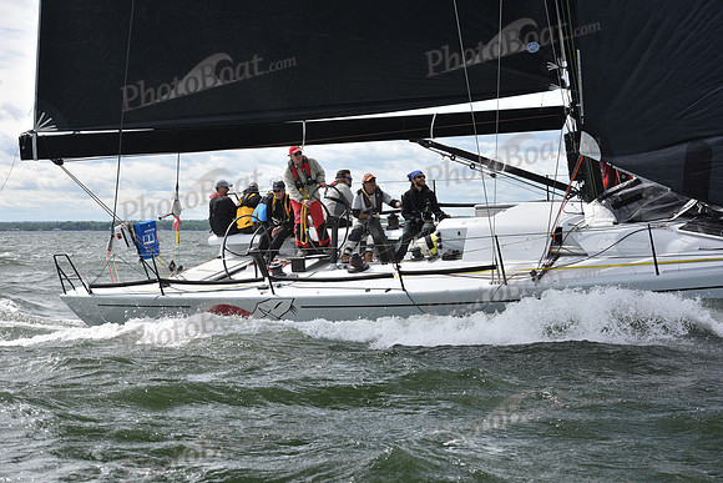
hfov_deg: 26.0
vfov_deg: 17.5
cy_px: 242
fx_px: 1567
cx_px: 362
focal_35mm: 78
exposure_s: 1/1000
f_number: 7.1
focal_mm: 78
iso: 320
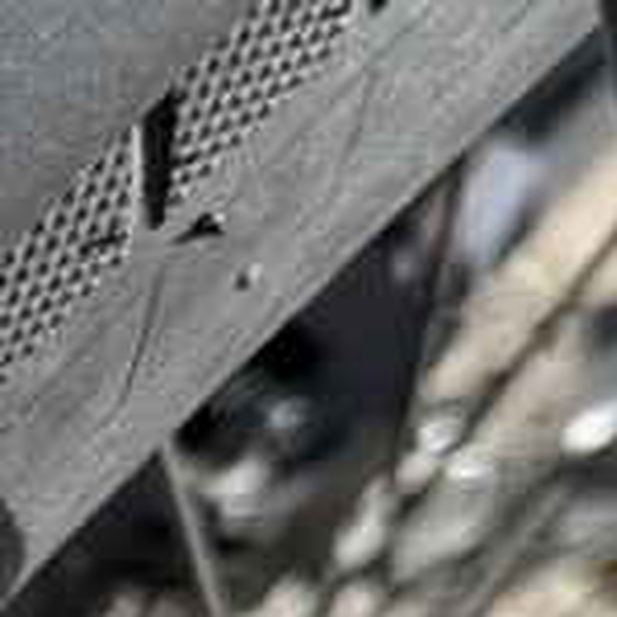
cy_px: 1057
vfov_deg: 9.6
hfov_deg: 9.0
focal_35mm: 175
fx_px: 3529
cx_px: -839
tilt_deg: -57.7
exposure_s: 1/1901
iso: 80
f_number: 1.78
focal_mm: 6.76
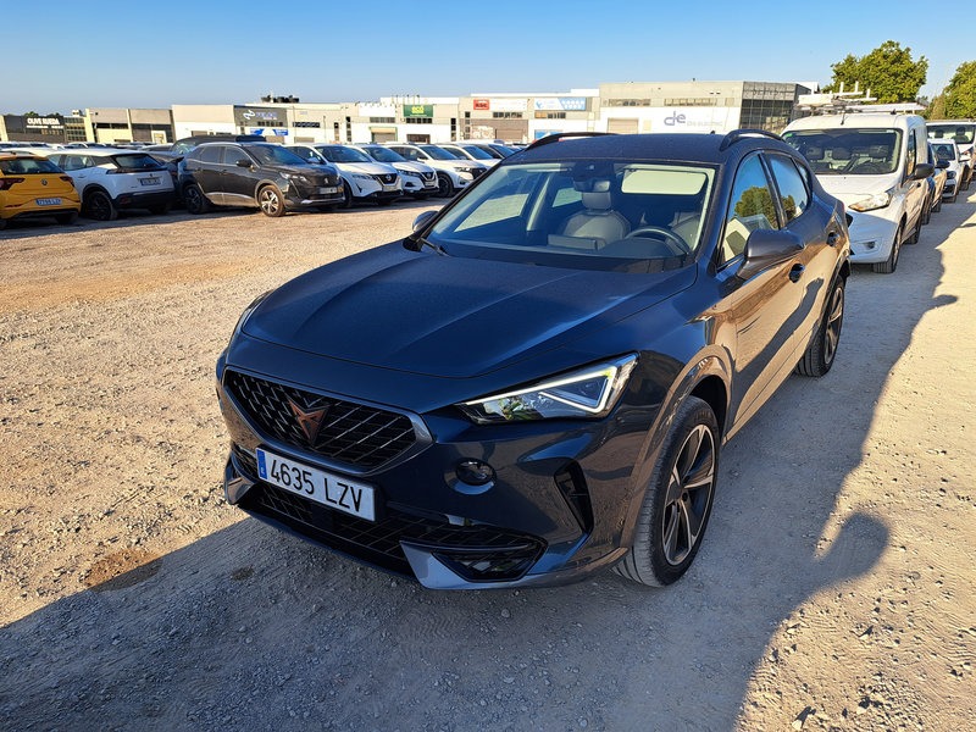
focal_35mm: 24
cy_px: 366
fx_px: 677
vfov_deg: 56.8
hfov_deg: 71.6
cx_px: 488
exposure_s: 1/291
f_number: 1.8
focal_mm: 5.23
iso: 50
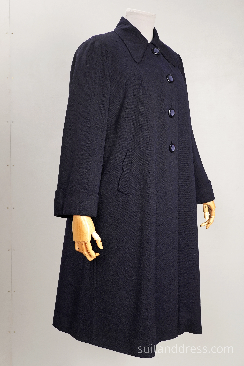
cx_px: 122
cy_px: 183
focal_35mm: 48
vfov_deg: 41.1
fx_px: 488
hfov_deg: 28.1
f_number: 7.1
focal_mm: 32
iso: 320
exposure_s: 1/25
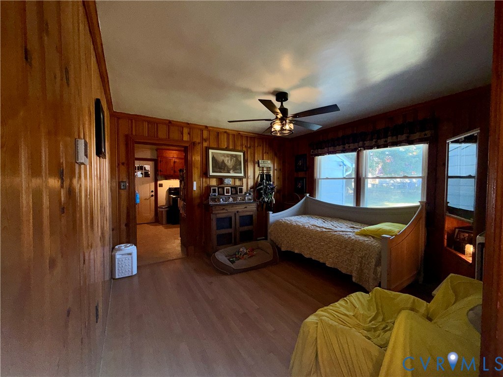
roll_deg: +0.0
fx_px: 203
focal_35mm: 14
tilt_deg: -1.8
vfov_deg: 85.7
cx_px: 252
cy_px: 188
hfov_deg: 102.1
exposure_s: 1/60
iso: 64
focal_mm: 2.22
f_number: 2.2
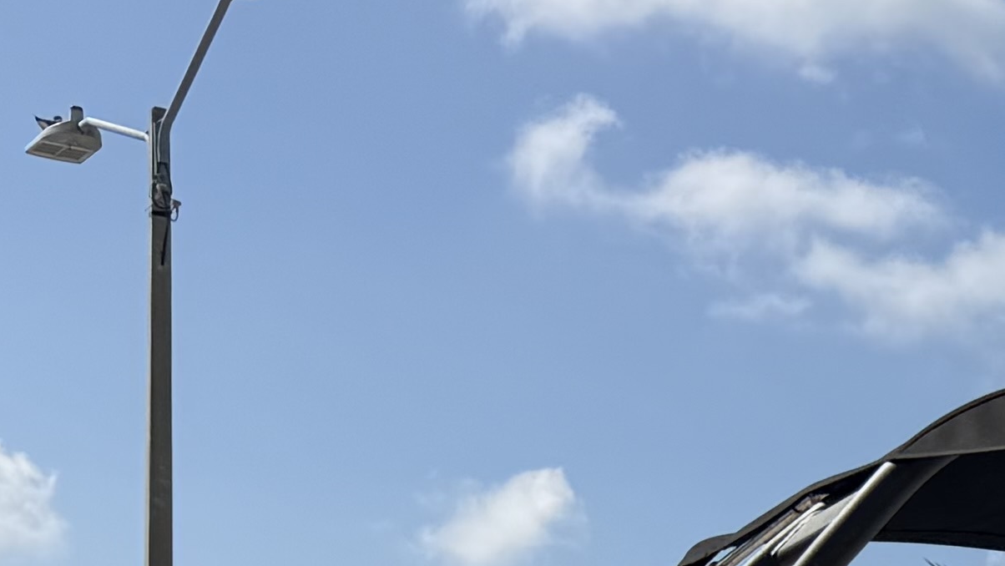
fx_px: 3305
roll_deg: +0.1
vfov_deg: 8.9
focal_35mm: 124
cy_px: 1359
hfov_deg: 15.0
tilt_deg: -1.6
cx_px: 1806
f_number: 1.78
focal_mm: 6.76
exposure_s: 1/8130
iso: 80
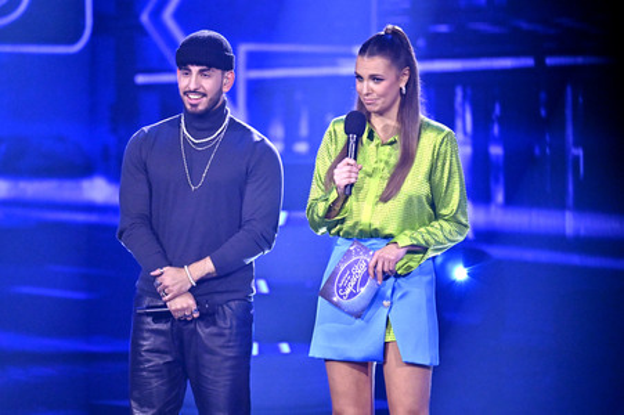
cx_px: 312
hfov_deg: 5.2
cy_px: 208
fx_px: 6928
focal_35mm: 400
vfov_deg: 3.4
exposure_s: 1/640
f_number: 4.5
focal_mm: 400
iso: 5000
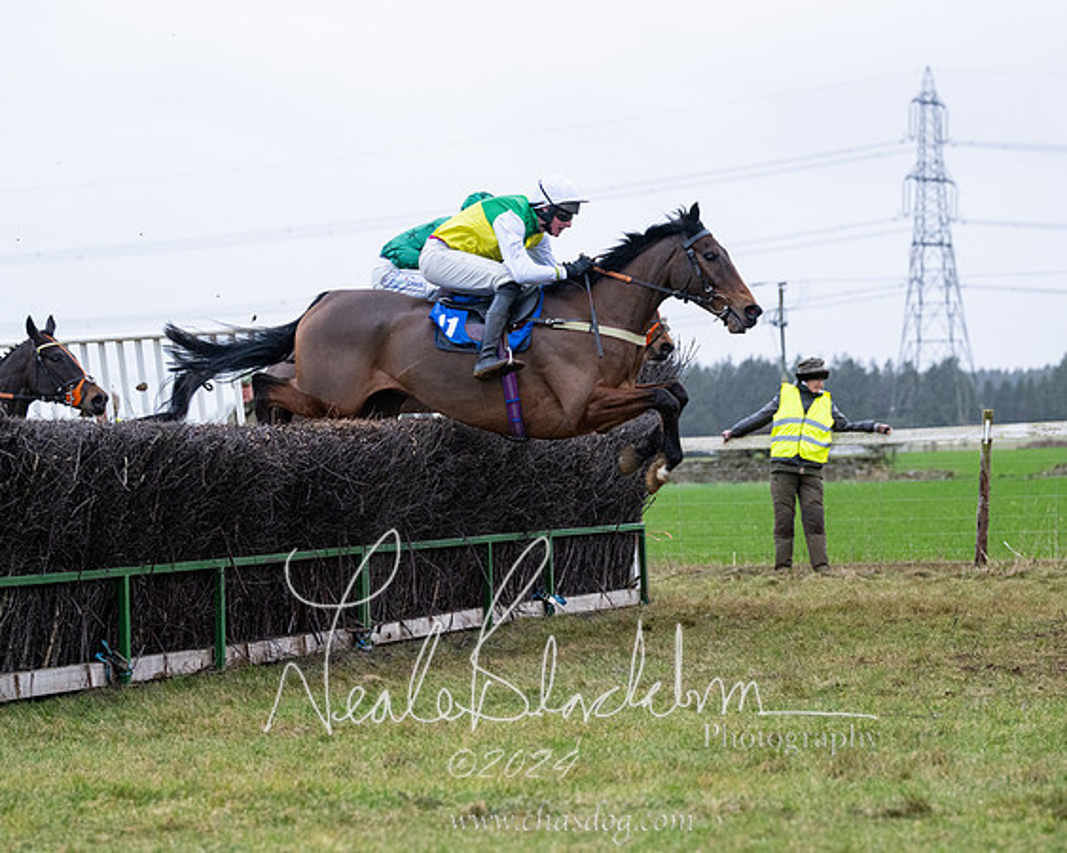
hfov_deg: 16.4
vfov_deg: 13.2
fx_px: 3697
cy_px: 464
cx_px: 573
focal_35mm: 117
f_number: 3.5
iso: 1250
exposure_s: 1/1600
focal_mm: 92
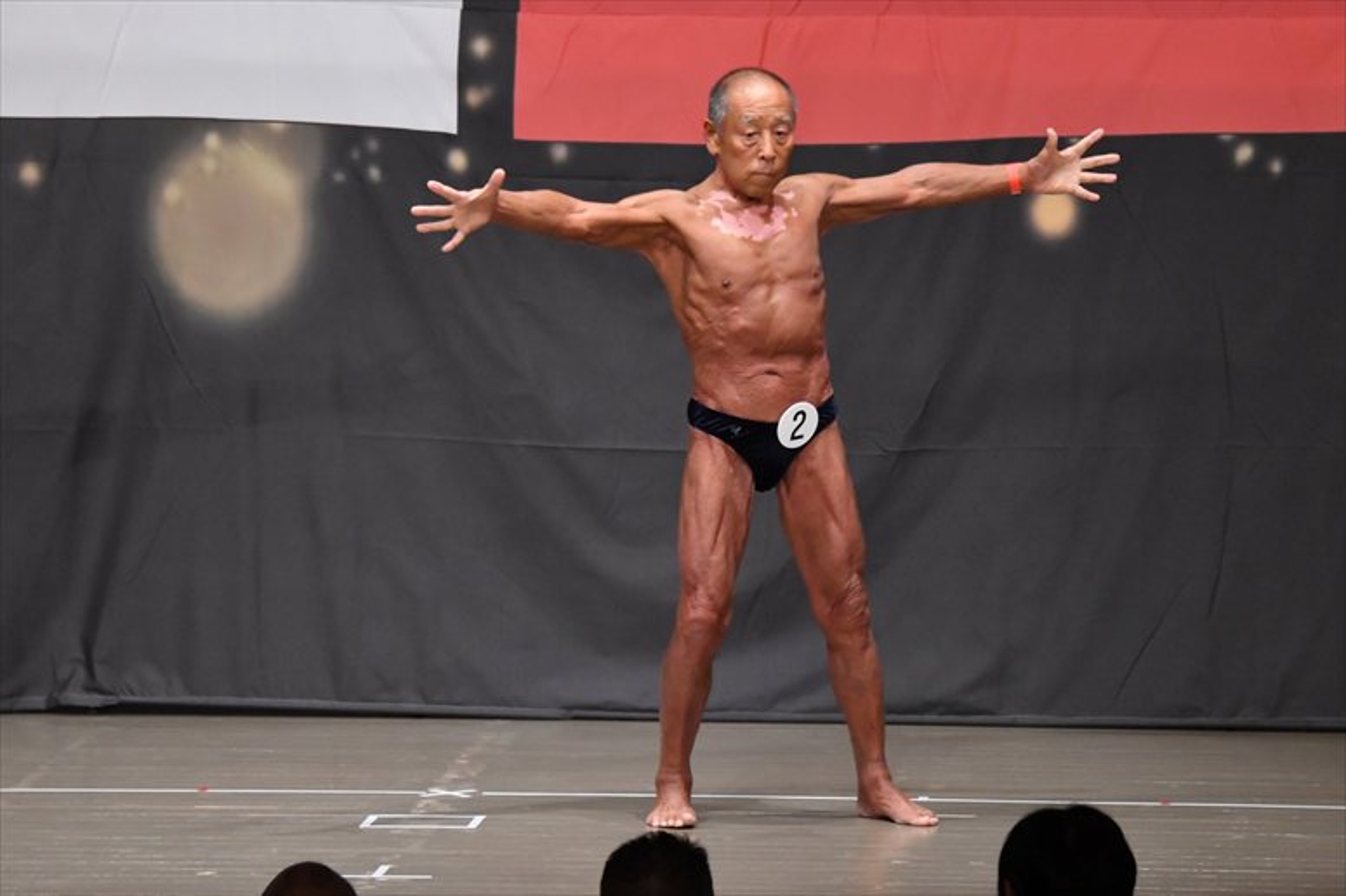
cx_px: 673
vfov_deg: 5.7
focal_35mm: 240
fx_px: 8969
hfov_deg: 8.6
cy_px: 448
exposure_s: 1/400
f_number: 5.6
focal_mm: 160
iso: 6400
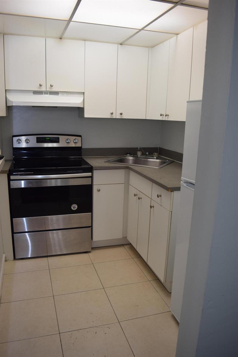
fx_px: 268
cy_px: 178
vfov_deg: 67.4
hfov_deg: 47.9
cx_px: 119
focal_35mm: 27
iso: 400
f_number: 4
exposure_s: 1/60
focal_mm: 18
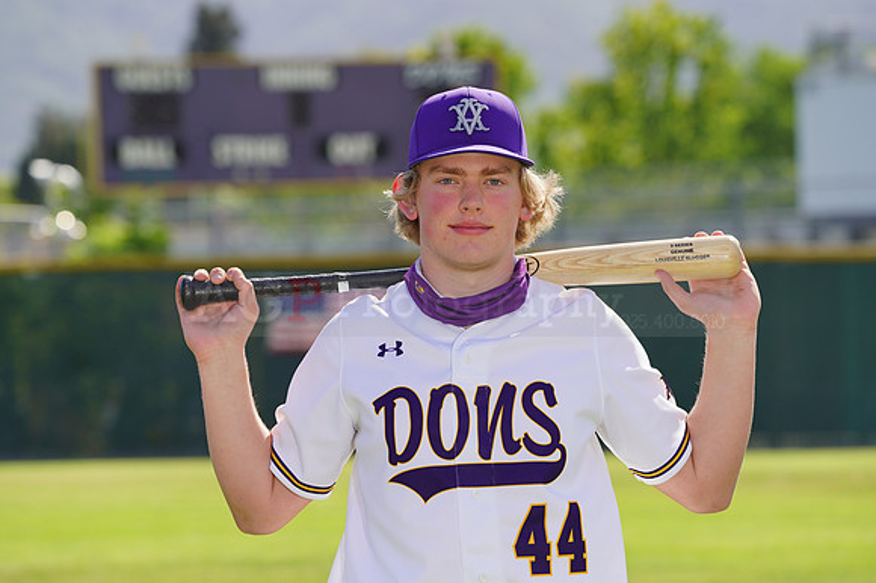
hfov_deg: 8.9
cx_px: 438
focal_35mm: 232
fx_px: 5642
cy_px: 292
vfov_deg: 5.9
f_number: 8
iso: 100
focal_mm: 232
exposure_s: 1/250
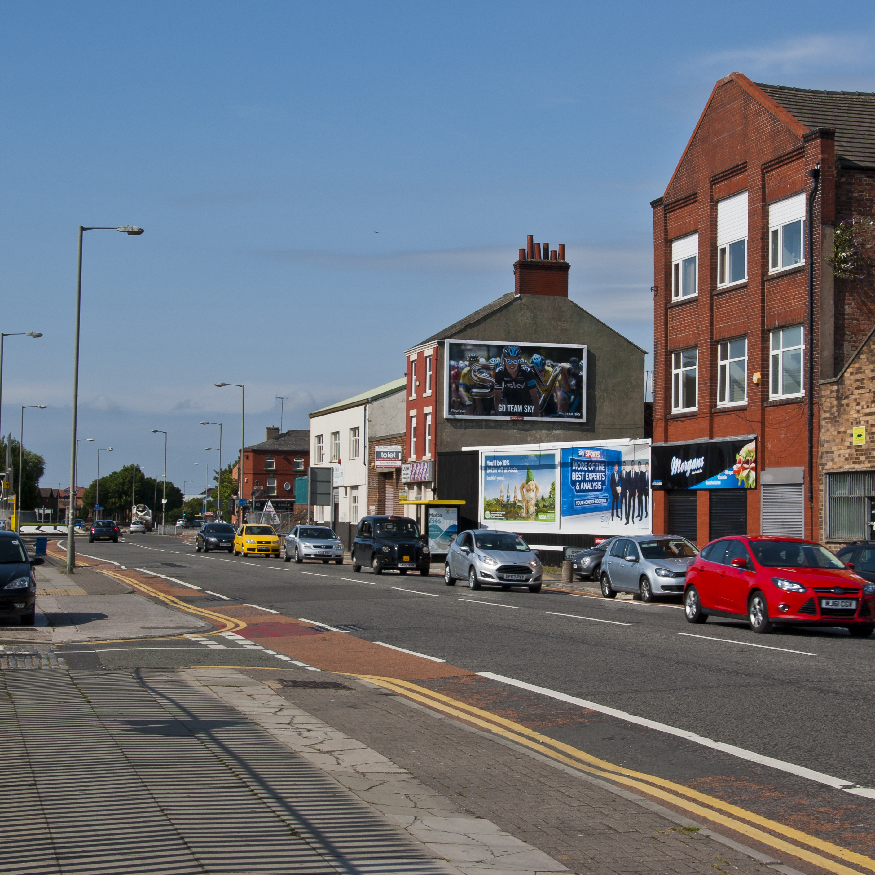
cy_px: 437
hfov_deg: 29.5
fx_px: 1659
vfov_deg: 29.6
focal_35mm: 58
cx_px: 511
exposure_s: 1/160
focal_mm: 28
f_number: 11
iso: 100
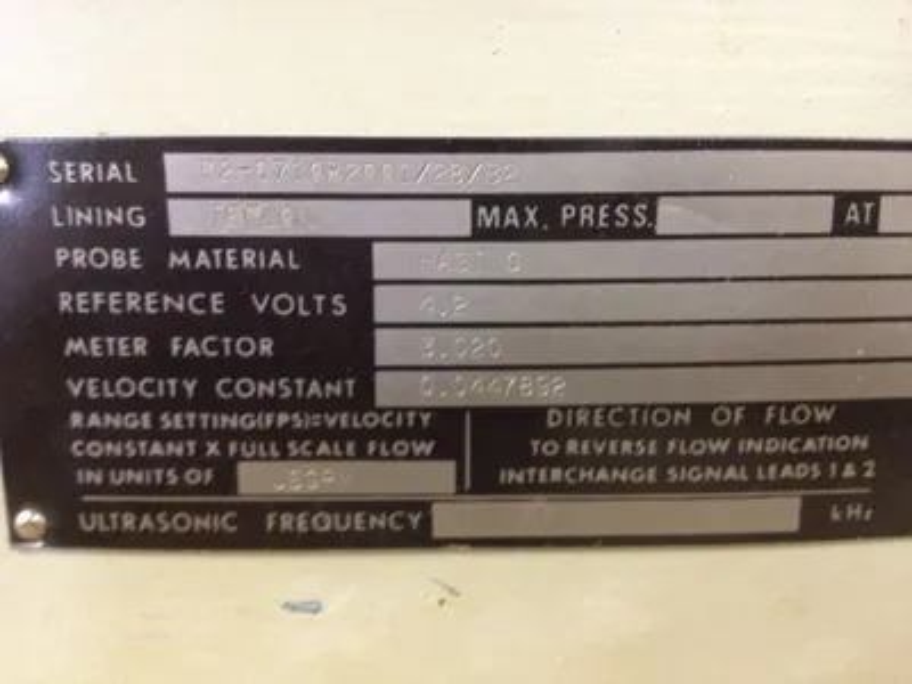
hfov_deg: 52.6
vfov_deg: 40.7
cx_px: 456
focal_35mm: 35
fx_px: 922
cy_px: 342
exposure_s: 1/17
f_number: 2.4
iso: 400
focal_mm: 4.28
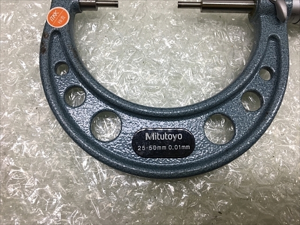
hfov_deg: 61.7
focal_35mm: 29
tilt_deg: -77.3
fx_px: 251
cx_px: 150
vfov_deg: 48.2
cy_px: 112
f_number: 2.2
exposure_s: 1/120
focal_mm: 4.15
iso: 32
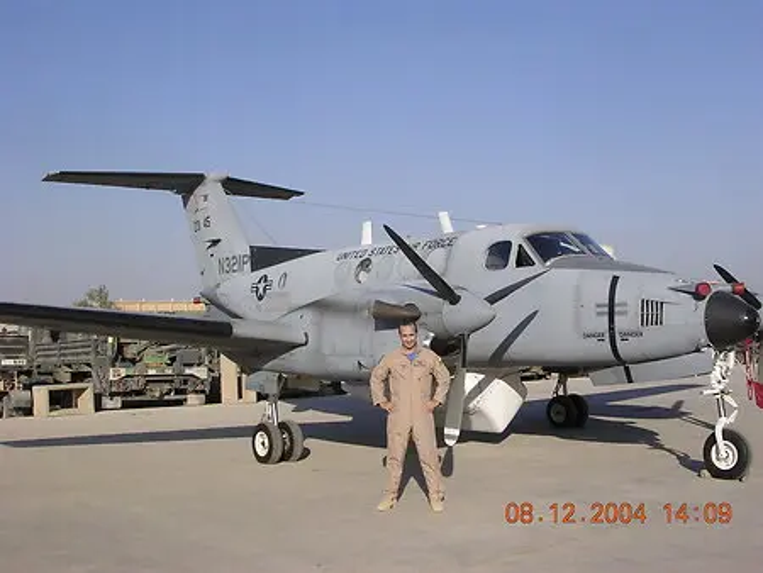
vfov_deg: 33.6
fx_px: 948
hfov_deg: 43.8
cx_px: 382
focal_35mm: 43
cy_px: 286
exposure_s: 1/376
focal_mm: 6.6
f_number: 5.9
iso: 100
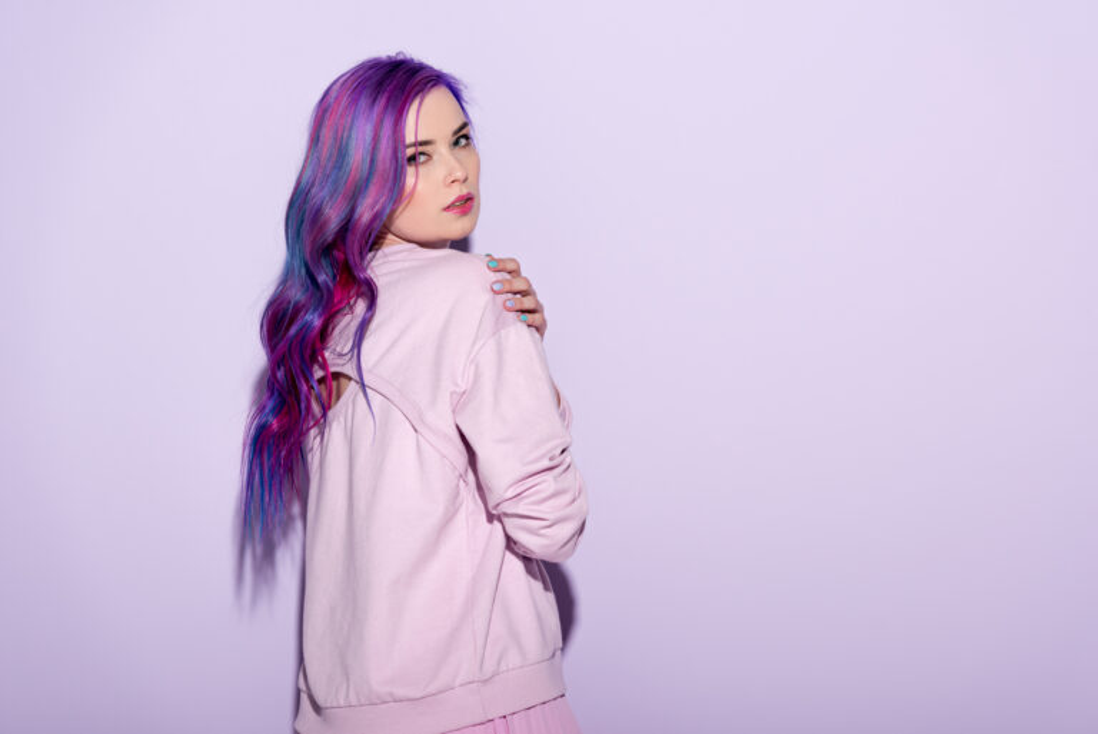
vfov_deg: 10.2
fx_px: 4120
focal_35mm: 135
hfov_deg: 15.2
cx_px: 549
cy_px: 367
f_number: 5.6
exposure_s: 1/200
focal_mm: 135
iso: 100
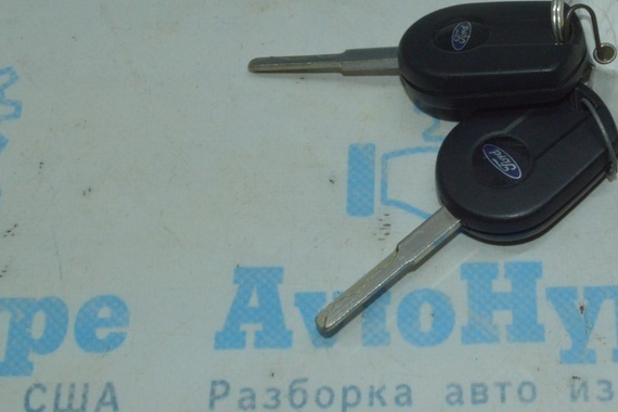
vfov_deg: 19.3
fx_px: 1202
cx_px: 489
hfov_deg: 28.3
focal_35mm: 70
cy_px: 85
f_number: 25
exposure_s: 1/40
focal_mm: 26
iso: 2000
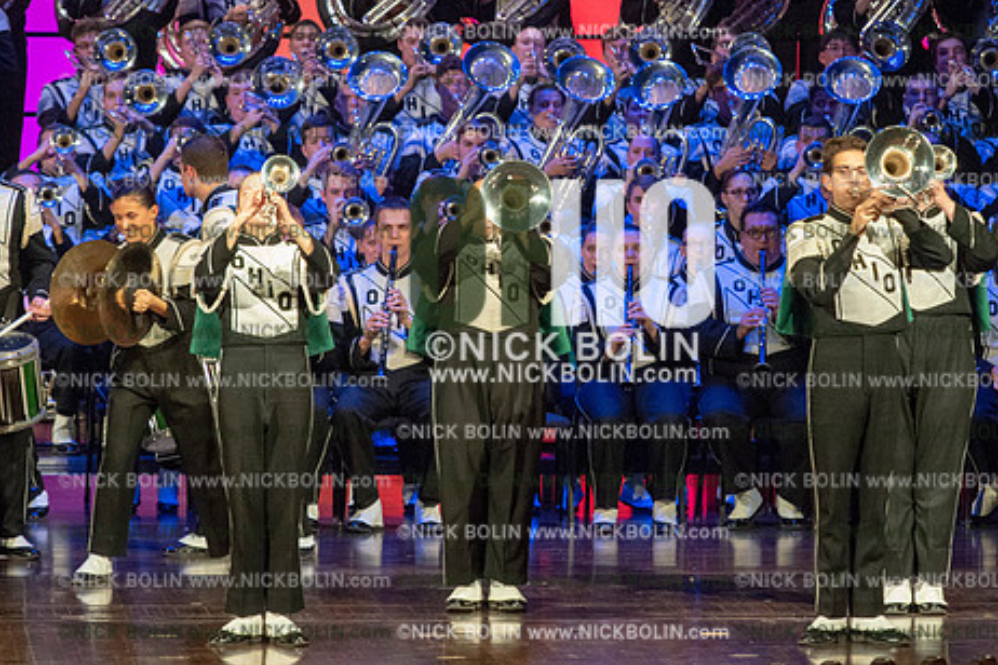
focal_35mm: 276
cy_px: 281
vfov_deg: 5.0
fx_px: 7651
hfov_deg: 7.5
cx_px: 562
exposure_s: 1/250
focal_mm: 220
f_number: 5.6
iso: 8000
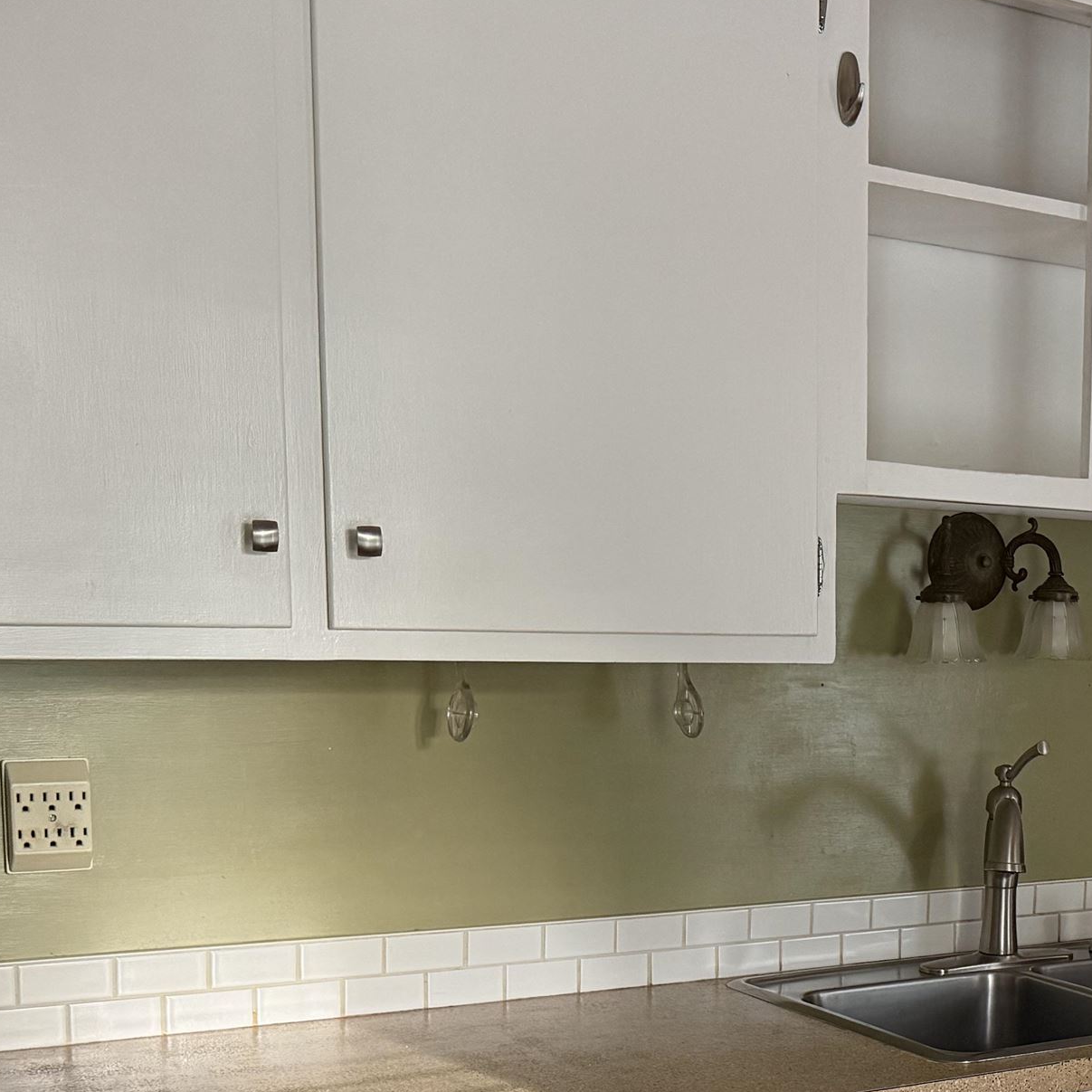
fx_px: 1927
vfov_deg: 30.9
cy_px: 862
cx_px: 1044
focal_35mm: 54
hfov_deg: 29.9
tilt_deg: -7.3
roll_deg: -1.3
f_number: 1.78
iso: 320
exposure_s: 1/47
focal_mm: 6.76
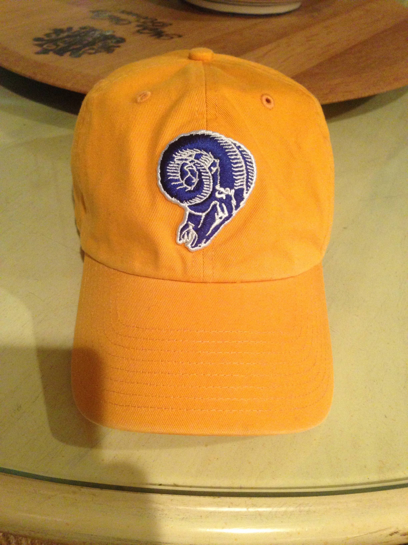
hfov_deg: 42.9
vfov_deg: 55.4
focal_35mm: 33
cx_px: 204
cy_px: 272
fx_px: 519
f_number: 2.4
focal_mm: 4.12
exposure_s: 1/15
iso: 400
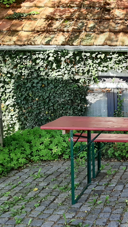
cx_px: 178
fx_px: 284
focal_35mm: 47
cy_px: 97
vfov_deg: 43.6
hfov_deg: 22.1
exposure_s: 1/373
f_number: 1.7
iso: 40
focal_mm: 3.93
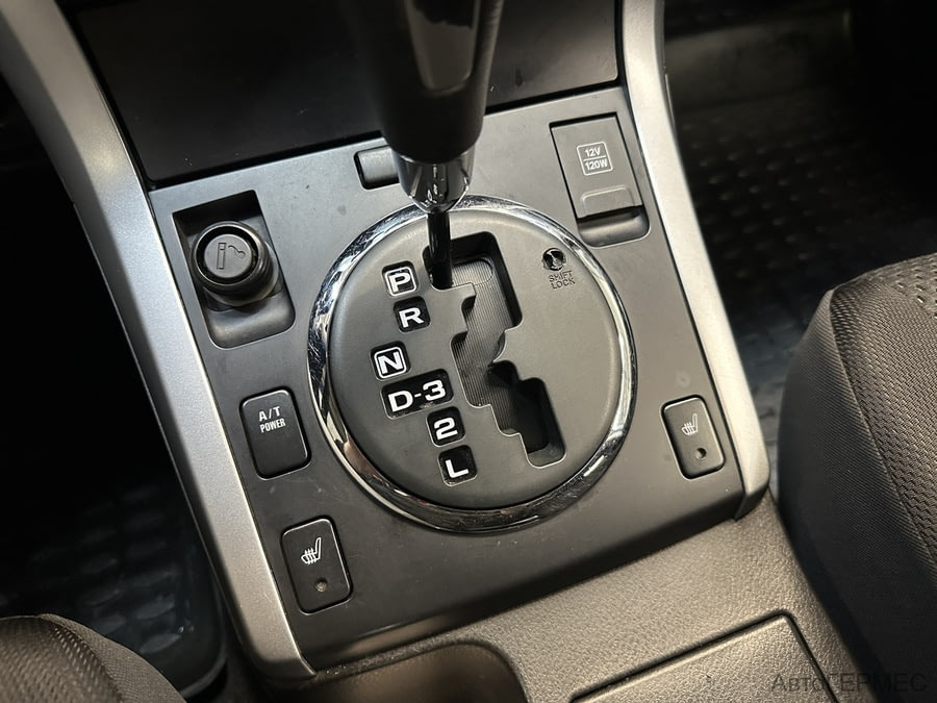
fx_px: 650
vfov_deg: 56.8
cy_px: 352
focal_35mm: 24
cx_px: 468
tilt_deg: -58.9
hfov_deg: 71.6
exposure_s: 1/33
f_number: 1.78
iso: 640
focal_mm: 6.86
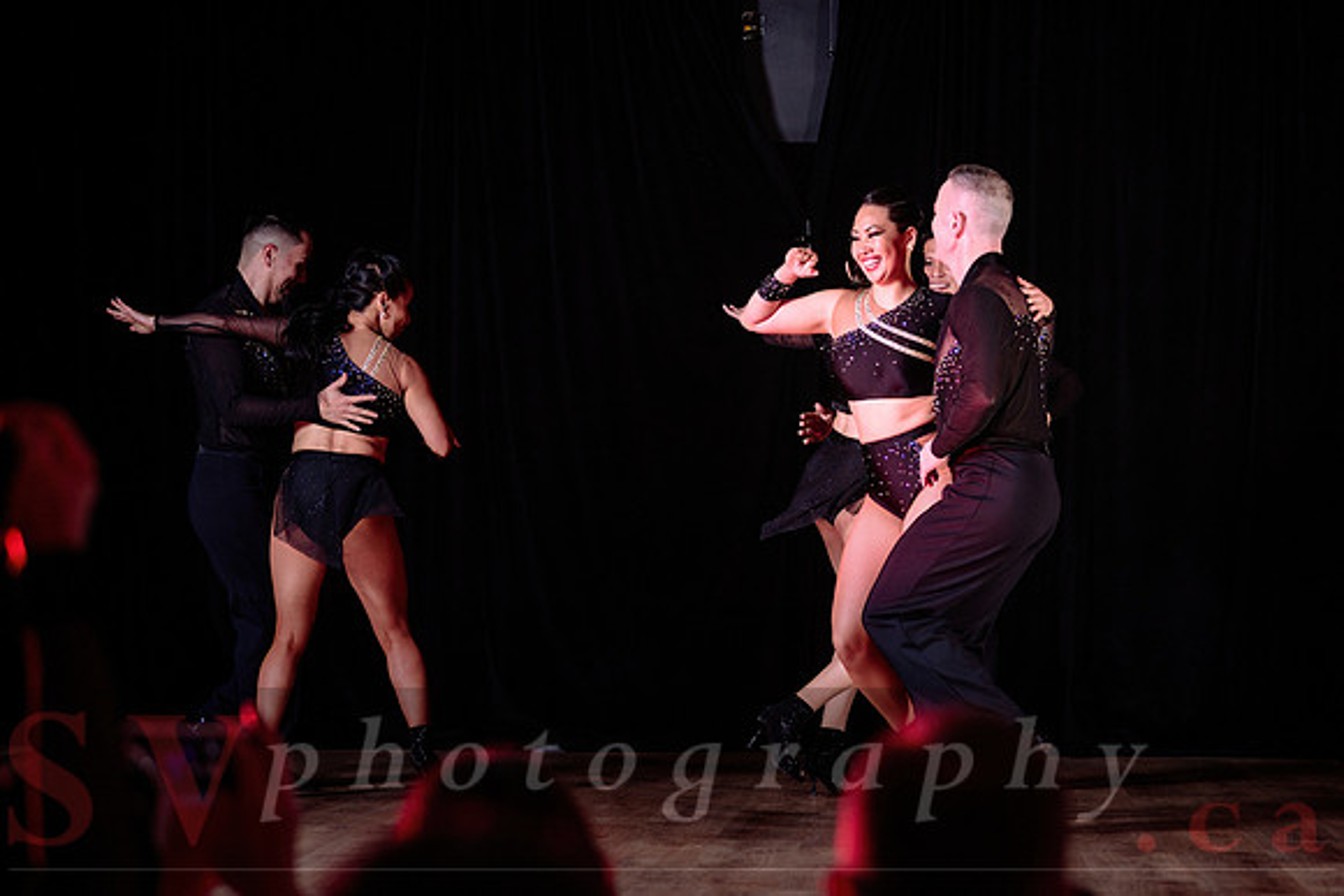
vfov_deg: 12.8
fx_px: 3995
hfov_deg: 19.0
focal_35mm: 107
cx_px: 922
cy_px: 410
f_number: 3.2
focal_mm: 78
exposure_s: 1/200
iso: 400
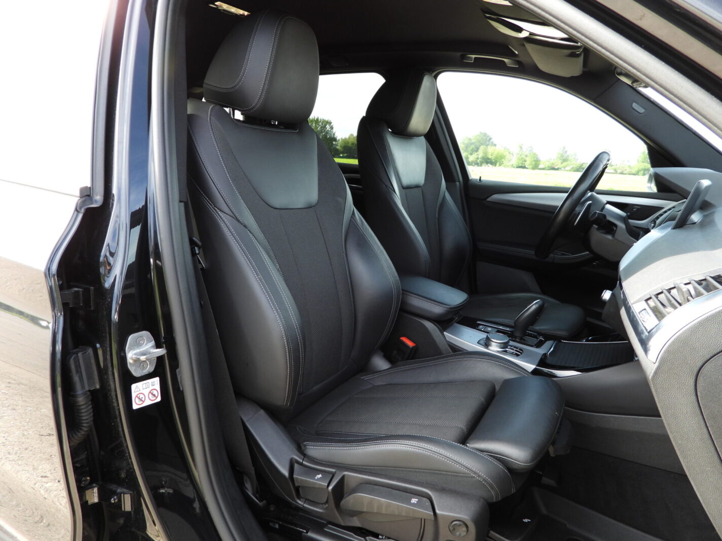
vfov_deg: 56.8
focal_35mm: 24
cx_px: 361
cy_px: 270
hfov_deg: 71.6
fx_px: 501
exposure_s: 1/125
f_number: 2.8
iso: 100
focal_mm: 4.3
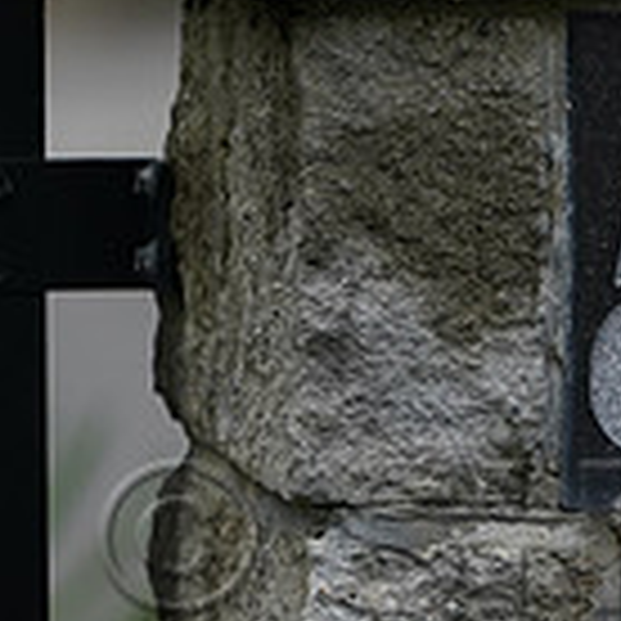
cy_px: 493
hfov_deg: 0.6
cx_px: 1192
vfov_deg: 0.6
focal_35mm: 3008
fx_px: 61052
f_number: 5.6
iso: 1250
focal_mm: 840
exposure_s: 1/200
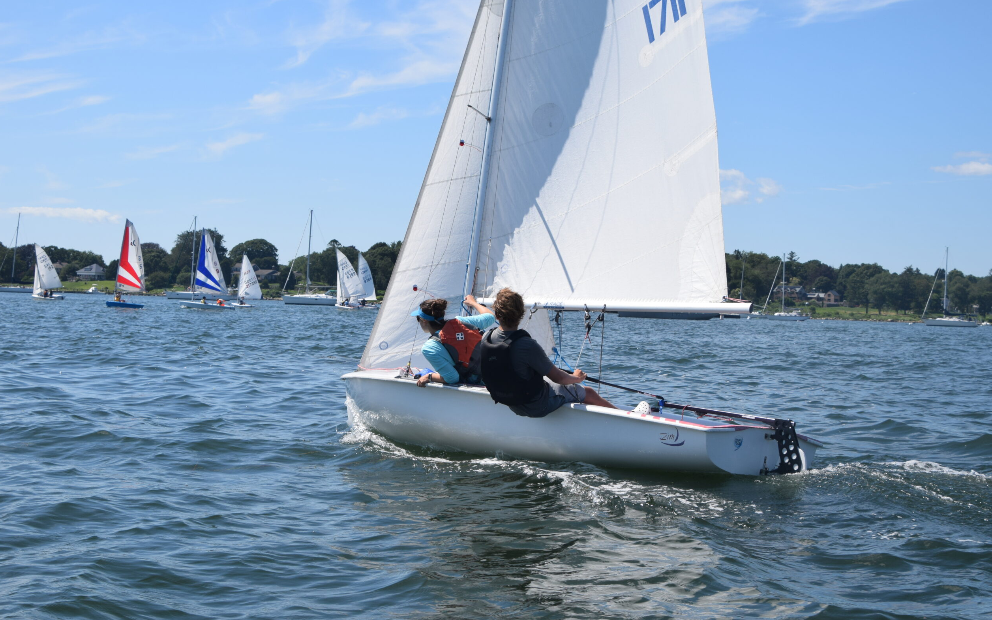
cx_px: 504
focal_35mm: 55
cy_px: 305
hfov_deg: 37.2
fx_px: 1474
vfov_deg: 23.7
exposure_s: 1/500
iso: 200
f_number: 11
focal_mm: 35
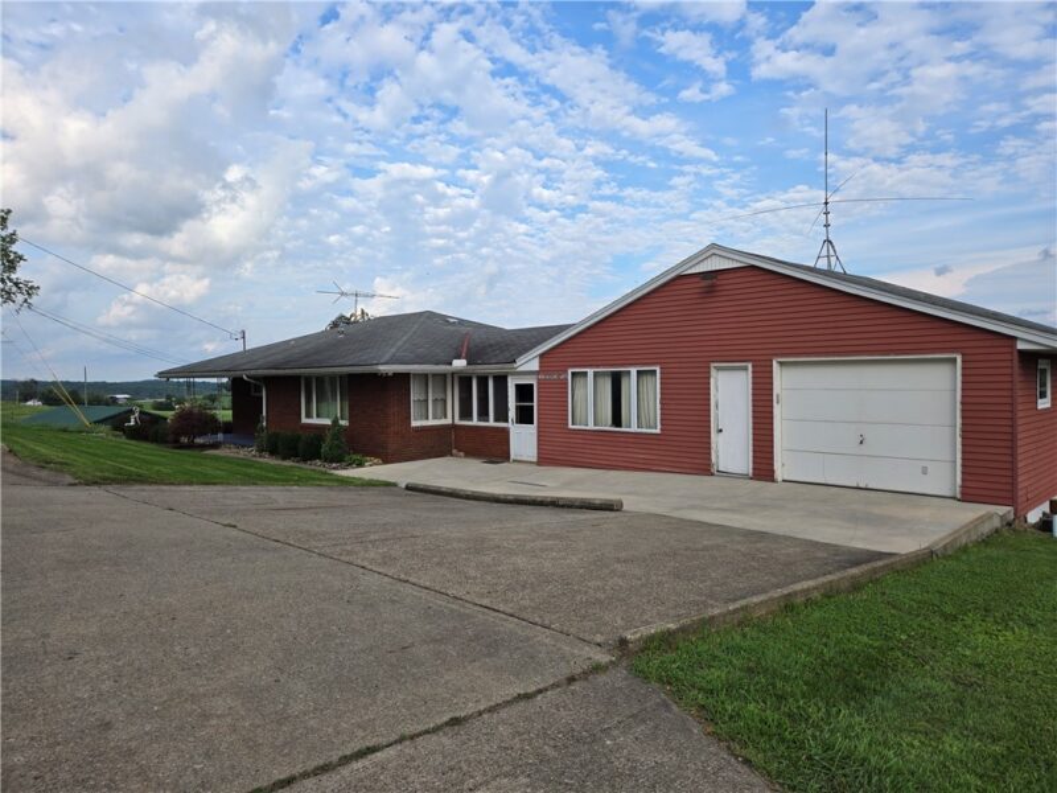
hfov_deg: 73.9
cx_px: 528
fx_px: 702
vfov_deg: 58.9
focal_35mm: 23
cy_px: 396
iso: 25
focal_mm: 5.4
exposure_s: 1/1176
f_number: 1.8
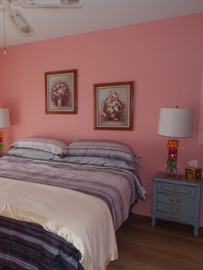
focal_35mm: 33
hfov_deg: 41.3
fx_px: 258
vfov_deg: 55.3
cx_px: 43
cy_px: 138
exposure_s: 1/80
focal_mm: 4.3
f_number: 4.3
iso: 80
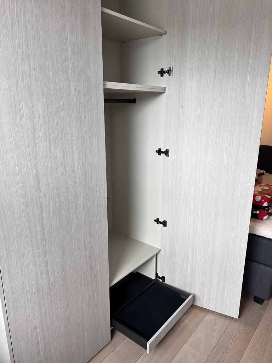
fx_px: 272
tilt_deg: -15.4
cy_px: 182
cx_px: 136
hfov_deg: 53.1
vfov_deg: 67.3
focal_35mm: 26
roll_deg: -0.8
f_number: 1.5
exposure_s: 1/99
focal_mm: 5.7
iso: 125
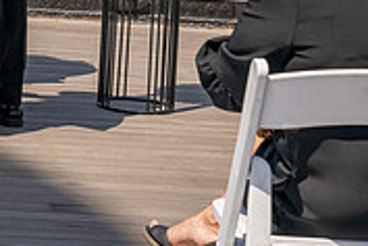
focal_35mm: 230
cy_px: -147
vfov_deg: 5.9
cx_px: -133
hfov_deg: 8.8
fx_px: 2351
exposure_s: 1/800
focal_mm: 70
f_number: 8
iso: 200
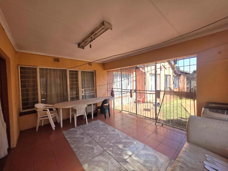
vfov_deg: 89.9
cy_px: 86
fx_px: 86
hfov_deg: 106.2
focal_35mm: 13
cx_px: 114
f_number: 1.9
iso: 40
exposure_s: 1/435
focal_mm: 2.2
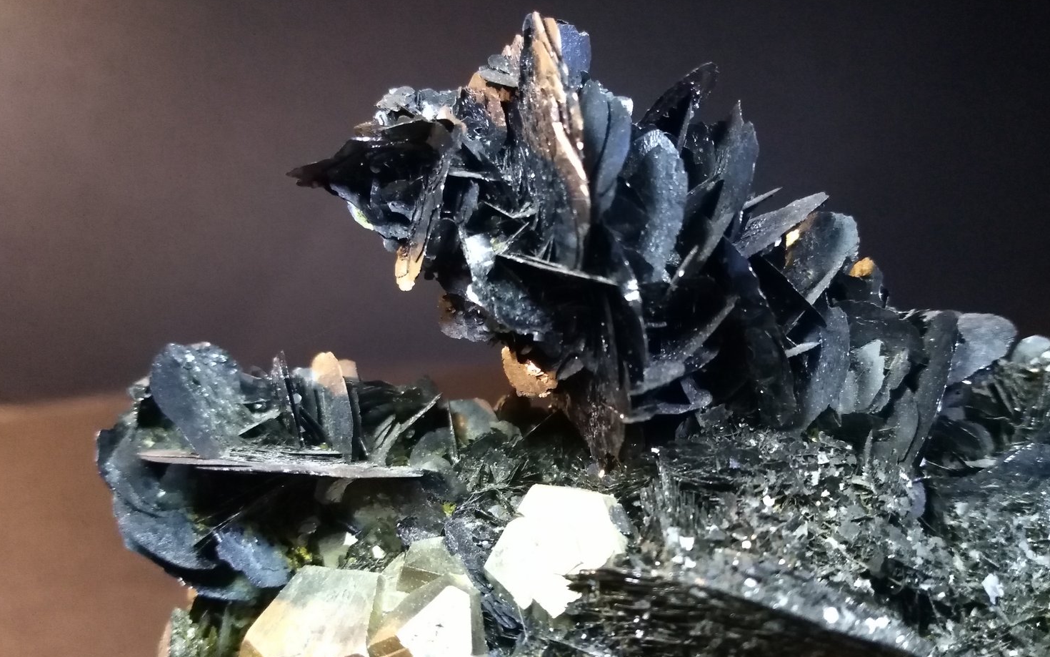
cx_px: 553
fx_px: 859
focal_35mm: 30
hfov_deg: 62.9
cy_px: 362
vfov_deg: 41.8
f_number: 2
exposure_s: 1/15
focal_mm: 3.54
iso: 1688
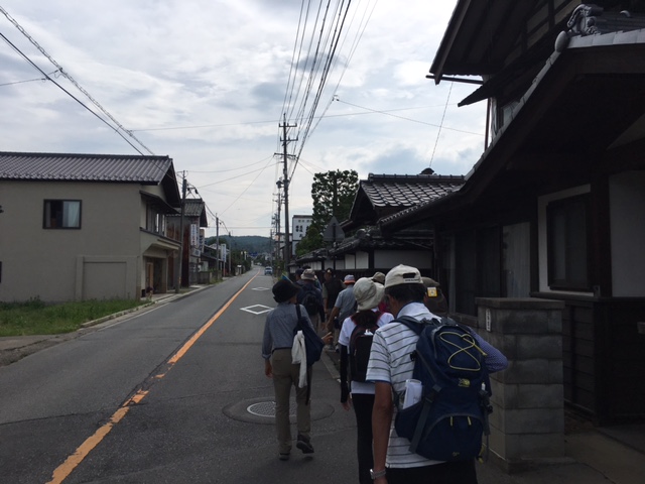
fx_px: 540
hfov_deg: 61.7
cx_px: 322
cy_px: 242
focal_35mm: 29
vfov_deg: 48.2
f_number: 2.2
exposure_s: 1/3344
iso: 25
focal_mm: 4.15
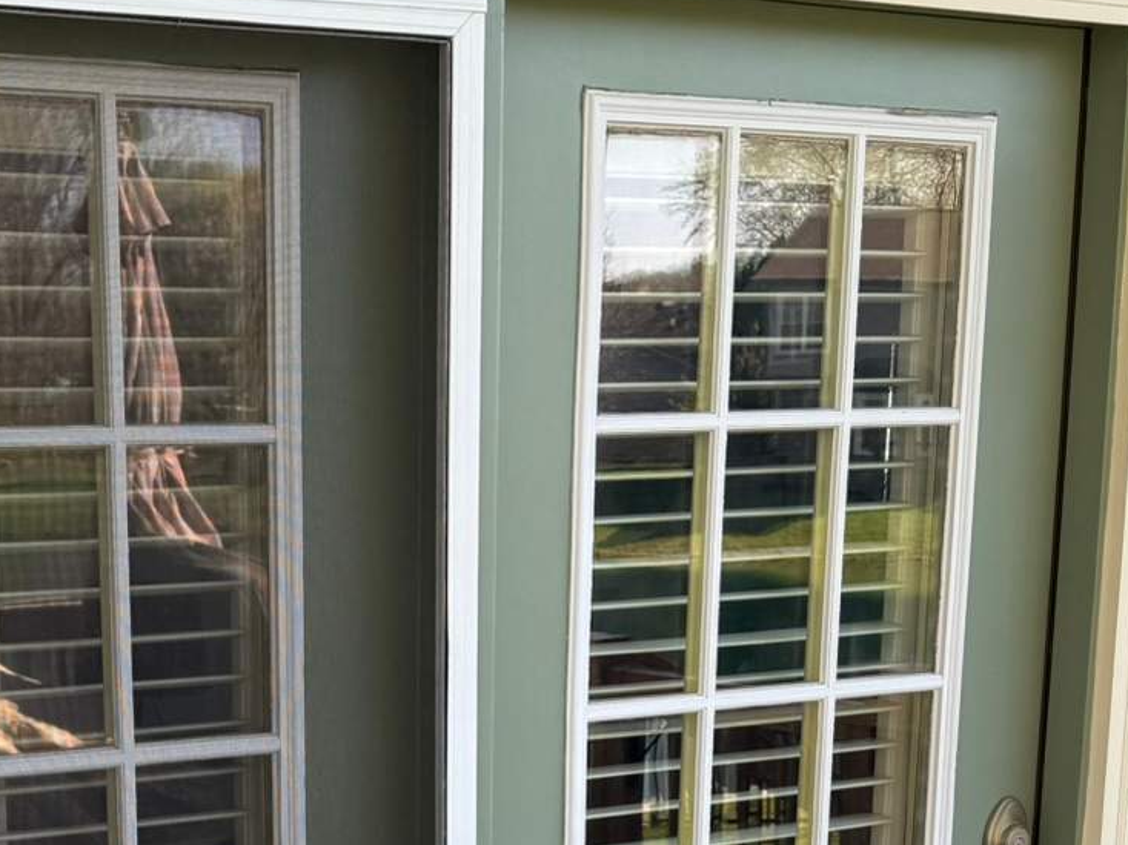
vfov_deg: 20.9
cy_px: 911
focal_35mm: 67
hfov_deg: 28.4
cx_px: 238
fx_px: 2183
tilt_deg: -11.9
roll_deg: +0.5
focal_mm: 6.76
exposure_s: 1/580
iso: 80
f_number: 1.78
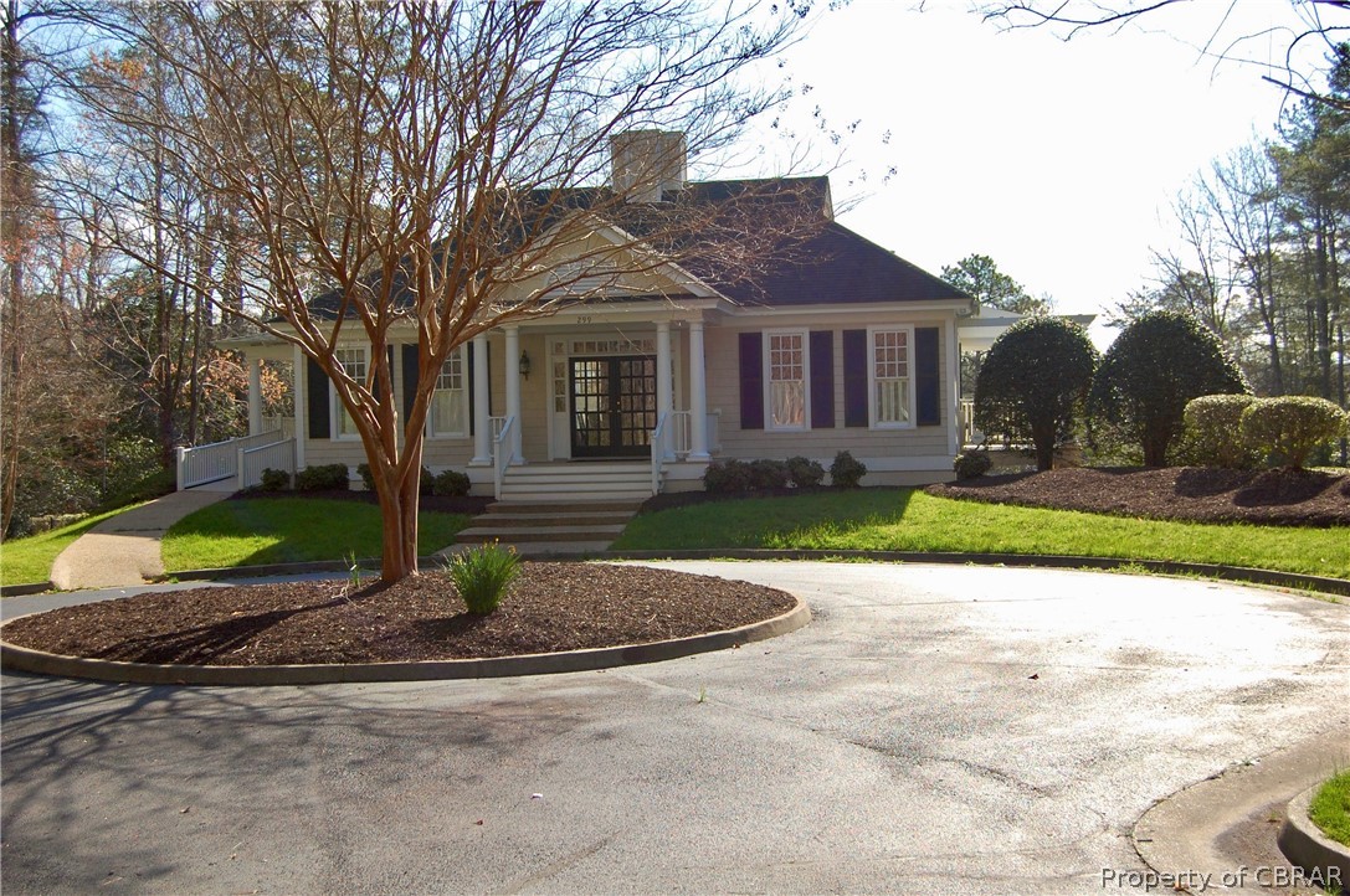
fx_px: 1685
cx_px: 675
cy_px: 448
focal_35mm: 45
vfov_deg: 29.8
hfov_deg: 43.7
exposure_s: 1/500
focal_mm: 30
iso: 280
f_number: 5.6
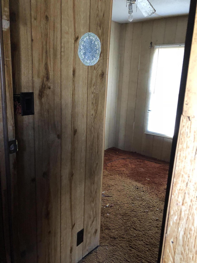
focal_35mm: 28
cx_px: 98
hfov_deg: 49.7
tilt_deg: -14.3
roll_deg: -3.2
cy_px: 132
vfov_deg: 63.4
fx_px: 212
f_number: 1.8
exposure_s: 1/5
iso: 100
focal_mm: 4
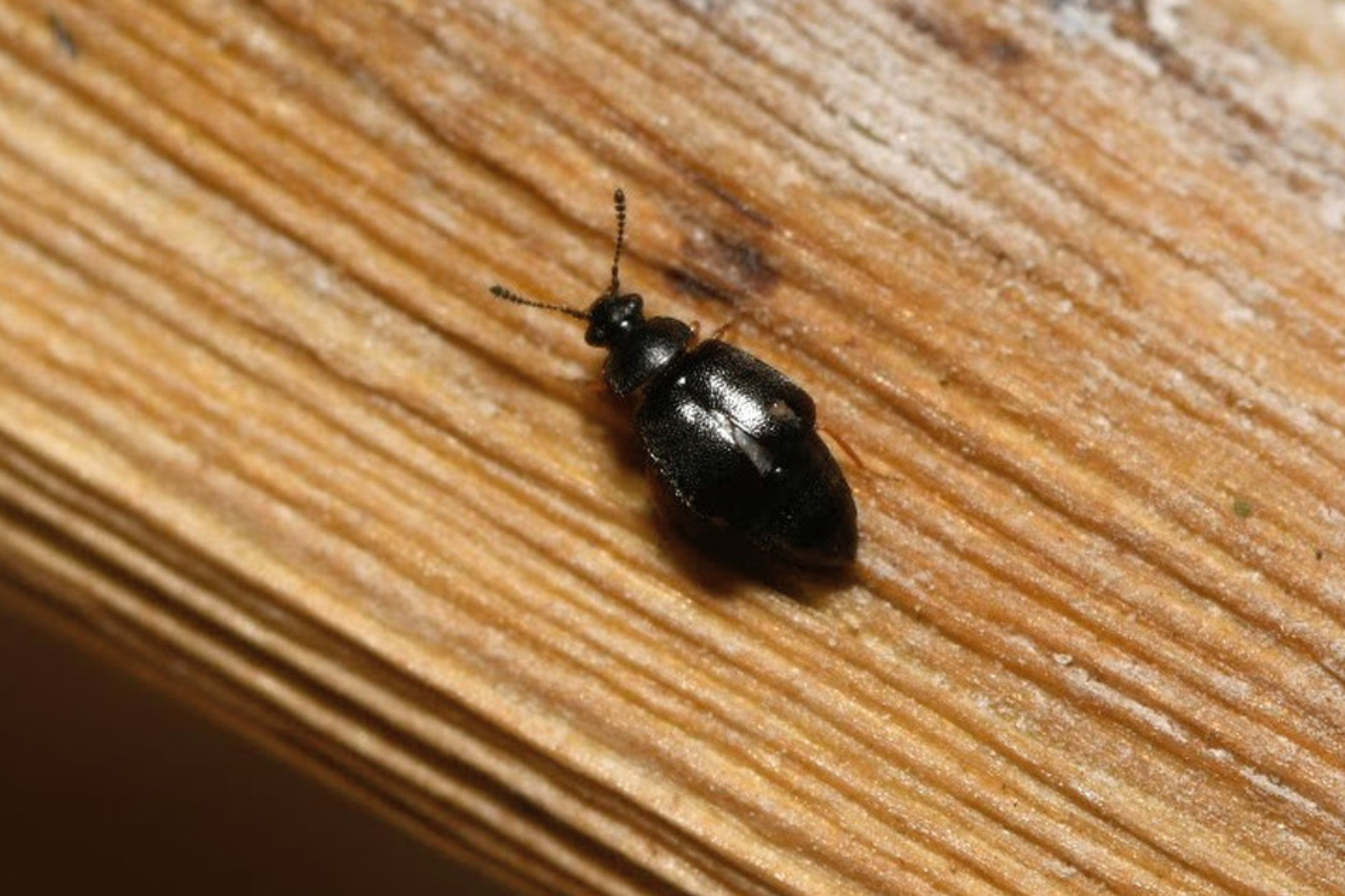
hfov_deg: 13.0
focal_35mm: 159
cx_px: 674
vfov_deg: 8.7
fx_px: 5920
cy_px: 446
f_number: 22
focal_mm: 105
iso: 100
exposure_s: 1/60
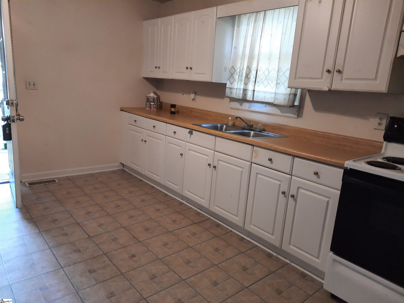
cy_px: 152
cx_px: 202
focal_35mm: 25
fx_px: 292
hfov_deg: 69.4
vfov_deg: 54.9
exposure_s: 1/40
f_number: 2
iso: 250
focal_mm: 4.6
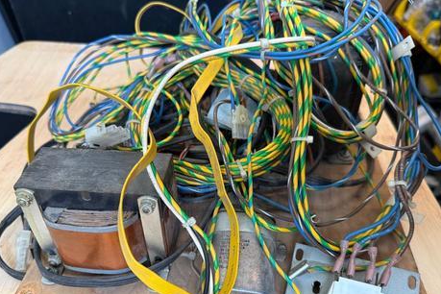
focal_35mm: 29
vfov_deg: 44.4
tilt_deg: -41.0
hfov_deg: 63.7
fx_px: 355
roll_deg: +3.1
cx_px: 221
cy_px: 191
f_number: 1.78
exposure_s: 1/60
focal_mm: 6.76
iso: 320
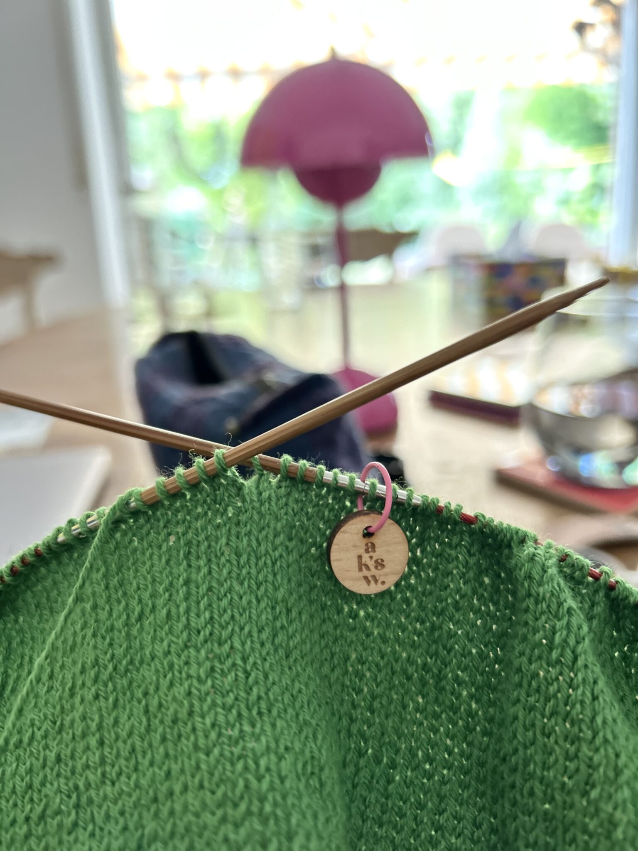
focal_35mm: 26
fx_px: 639
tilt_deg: -17.2
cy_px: 426
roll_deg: +3.3
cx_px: 319
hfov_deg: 53.1
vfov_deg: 67.3
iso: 500
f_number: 1.5
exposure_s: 1/40
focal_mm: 5.7
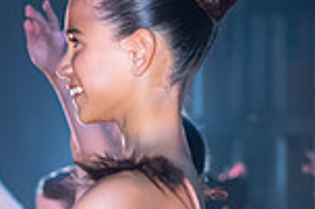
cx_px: 178
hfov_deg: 5.4
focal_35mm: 382
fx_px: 3339
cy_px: 167
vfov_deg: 3.6
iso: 4000
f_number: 5
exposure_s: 1/250
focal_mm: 100
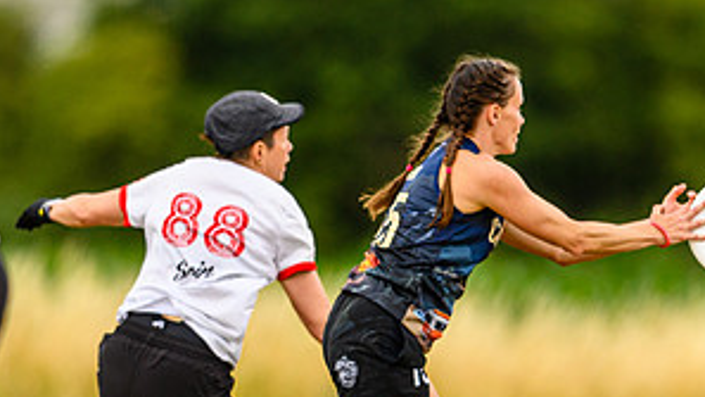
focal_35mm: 1087
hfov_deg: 2.0
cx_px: 431
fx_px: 20318
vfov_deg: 1.1
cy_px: 442
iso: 140
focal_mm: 400
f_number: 3.2
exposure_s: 1/1000
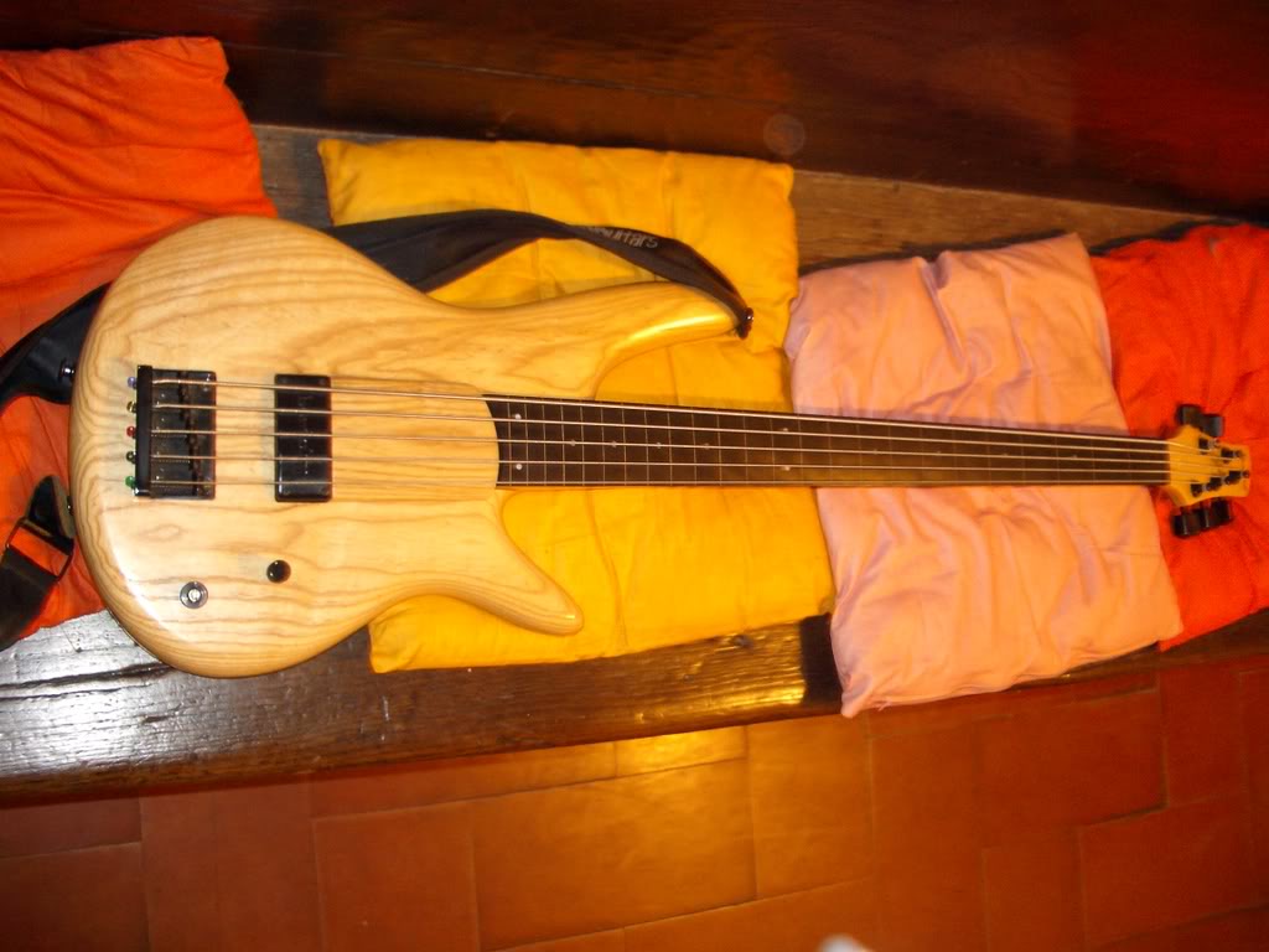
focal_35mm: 35
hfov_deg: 52.6
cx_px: 634
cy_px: 476
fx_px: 1283
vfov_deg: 40.7
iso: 100
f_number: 2.6
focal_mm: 5.8
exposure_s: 1/3.33
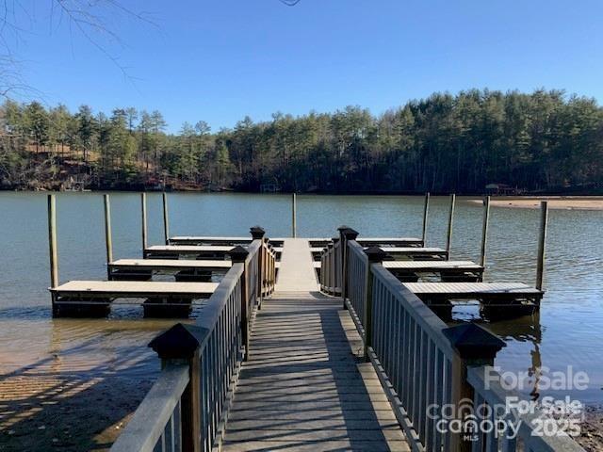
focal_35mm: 29
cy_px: 226
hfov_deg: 61.7
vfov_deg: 48.2
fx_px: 505
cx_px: 302
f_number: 1.8
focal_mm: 3
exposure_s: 1/944
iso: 16
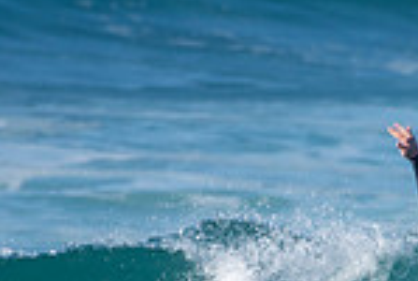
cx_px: 564
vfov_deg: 0.5
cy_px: 535
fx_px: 33879
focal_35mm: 2912
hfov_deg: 0.7
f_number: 5.6
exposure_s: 1/1000
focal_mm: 500
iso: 200
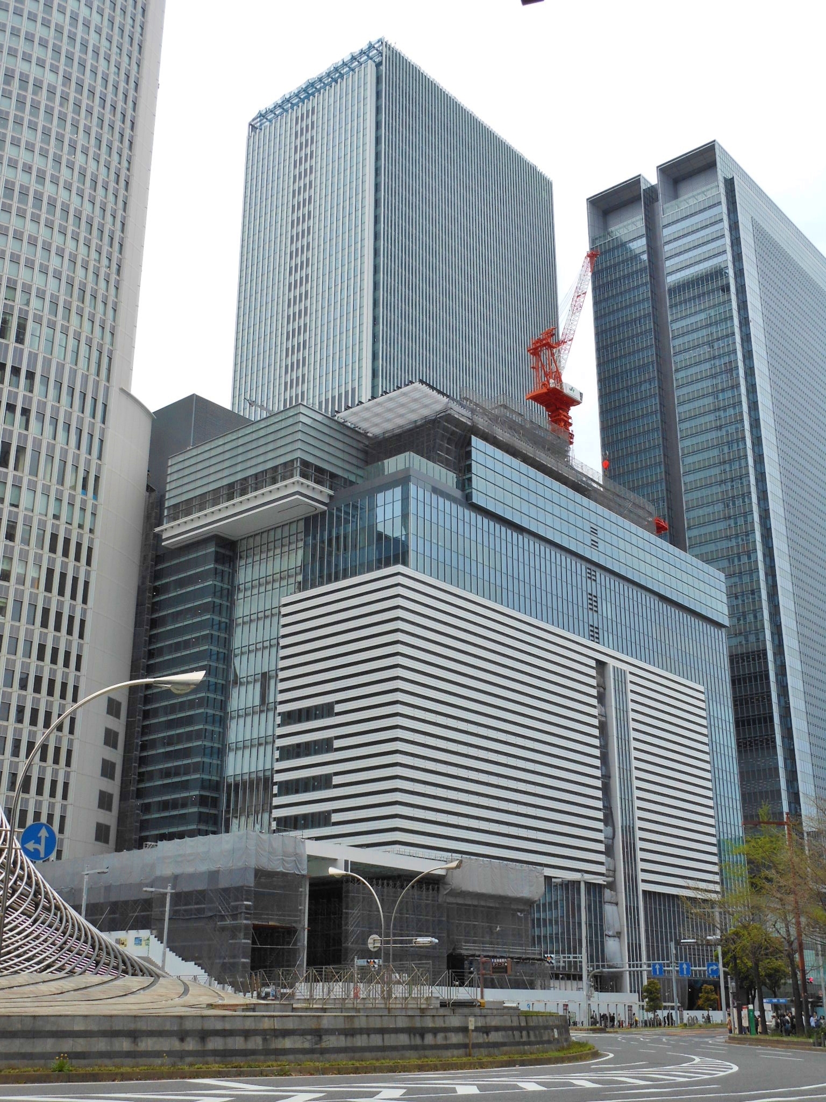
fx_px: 1241
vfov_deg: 47.9
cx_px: 413
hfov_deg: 36.8
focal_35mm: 39
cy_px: 551
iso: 80
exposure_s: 1/400
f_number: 4.3
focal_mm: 6.9
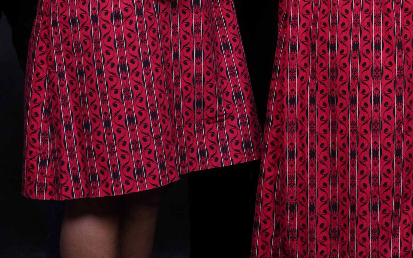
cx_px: 663
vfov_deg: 6.0
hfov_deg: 9.5
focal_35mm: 214
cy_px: -166
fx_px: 2409
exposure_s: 1/100
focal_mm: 40
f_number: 11
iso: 250
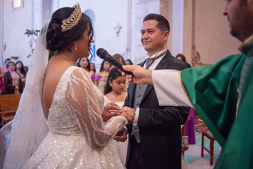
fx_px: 246
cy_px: 84
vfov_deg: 37.9
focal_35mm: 35
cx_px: 126
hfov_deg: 54.4
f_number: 2
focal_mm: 35
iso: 2000
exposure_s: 1/250
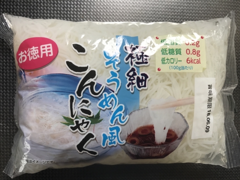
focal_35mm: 28
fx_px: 194
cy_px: 90
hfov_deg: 63.4
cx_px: 120
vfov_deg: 49.7
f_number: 1.8
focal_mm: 3.99
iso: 32
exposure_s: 1/120
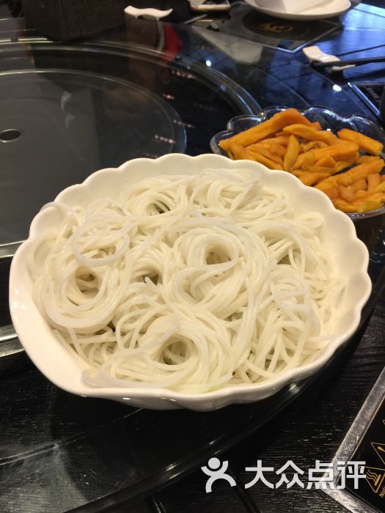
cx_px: 192
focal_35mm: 29
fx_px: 430
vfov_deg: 61.7
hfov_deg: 48.2
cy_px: 256
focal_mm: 4.15
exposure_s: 1/17
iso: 50
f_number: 2.2
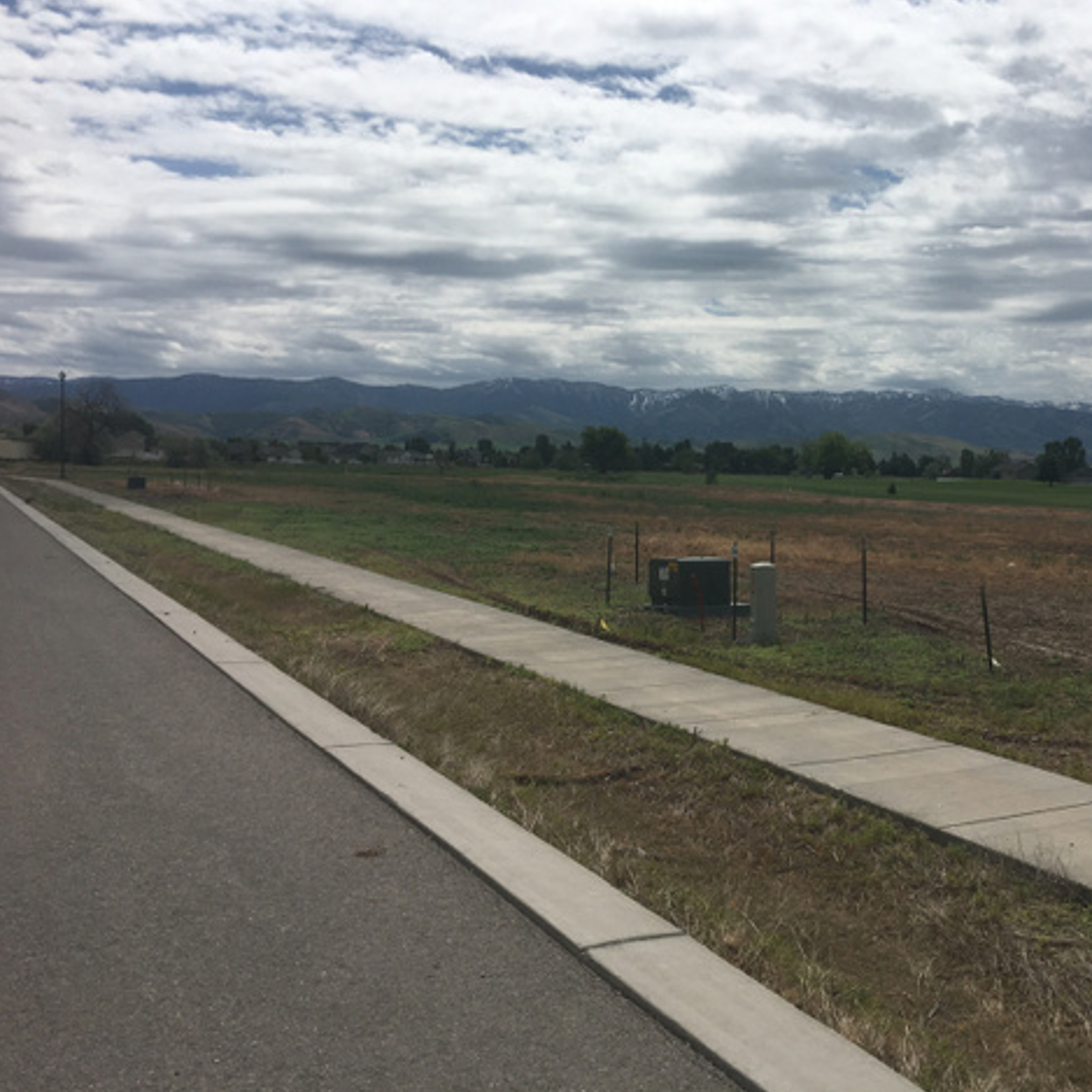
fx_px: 1249
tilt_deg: -4.3
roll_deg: -0.5
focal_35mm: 35
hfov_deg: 46.4
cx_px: 736
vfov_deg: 47.2
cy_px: 540
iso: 25
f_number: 2.2
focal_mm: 4.15
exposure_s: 1/5128
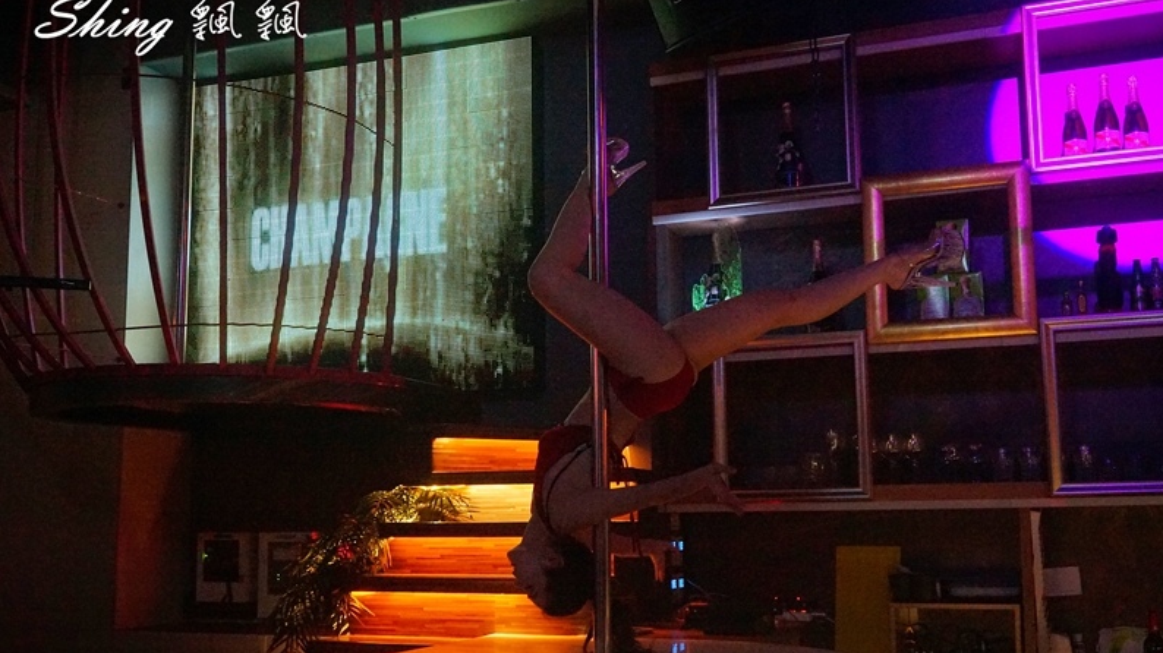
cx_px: 583
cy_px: 352
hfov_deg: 52.8
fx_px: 1171
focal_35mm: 38
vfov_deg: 31.1
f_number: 4
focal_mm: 36
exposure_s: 1/160
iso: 4000
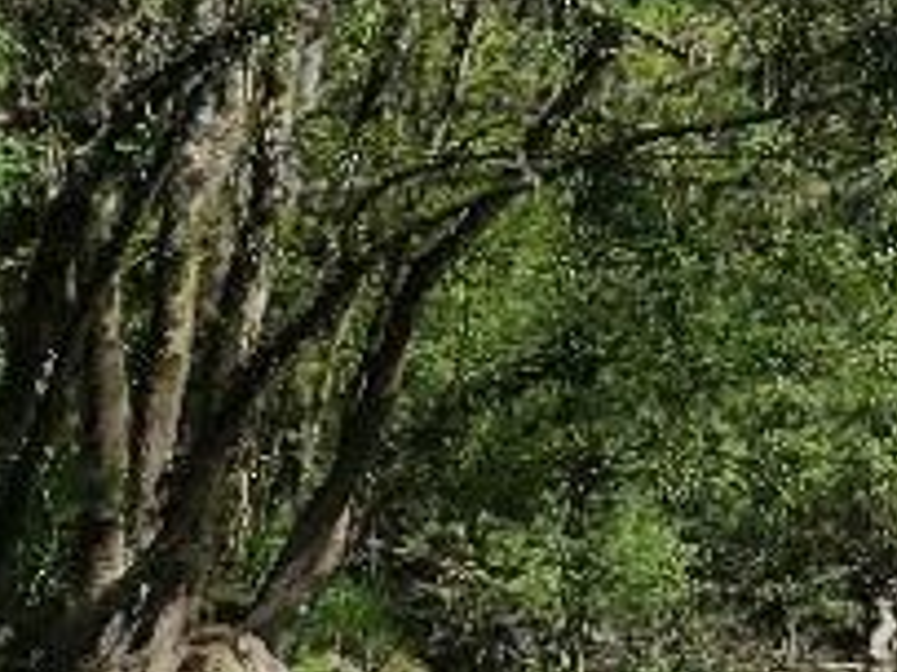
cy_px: -172
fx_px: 3134
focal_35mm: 121
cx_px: 1887
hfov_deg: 13.5
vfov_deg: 11.9
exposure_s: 1/800
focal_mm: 12
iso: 200
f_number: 5.6
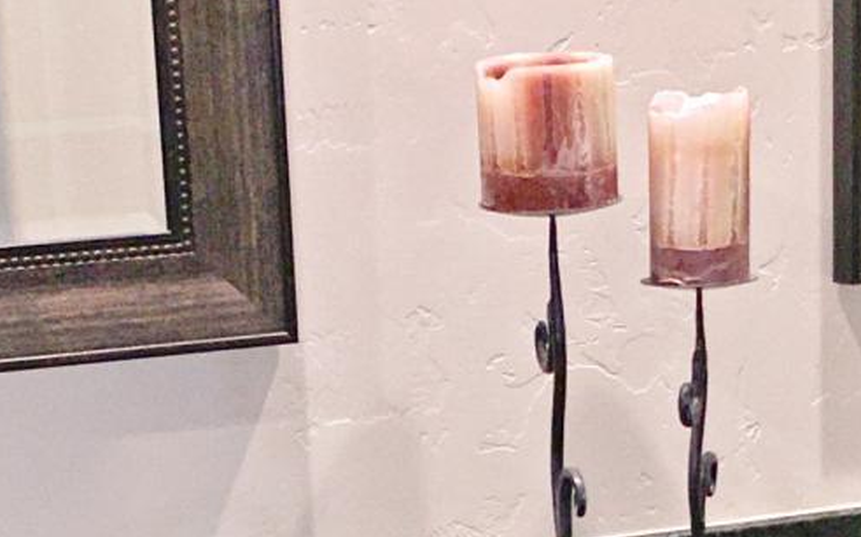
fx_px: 2932
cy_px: 668
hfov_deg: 16.7
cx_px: 511
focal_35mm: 125
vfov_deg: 10.3
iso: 32
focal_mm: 4.15
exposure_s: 1/30
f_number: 2.2
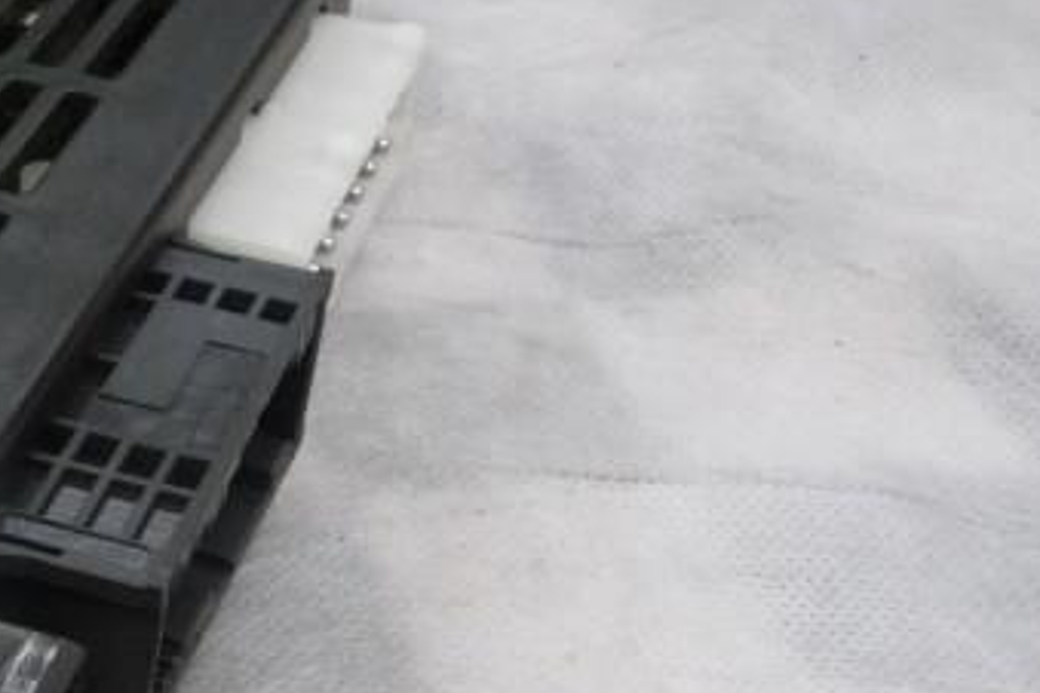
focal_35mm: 88
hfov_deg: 20.1
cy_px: 656
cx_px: -491
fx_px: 2542
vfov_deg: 15.3
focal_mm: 4.7
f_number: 3.3
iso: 250
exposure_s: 1/30
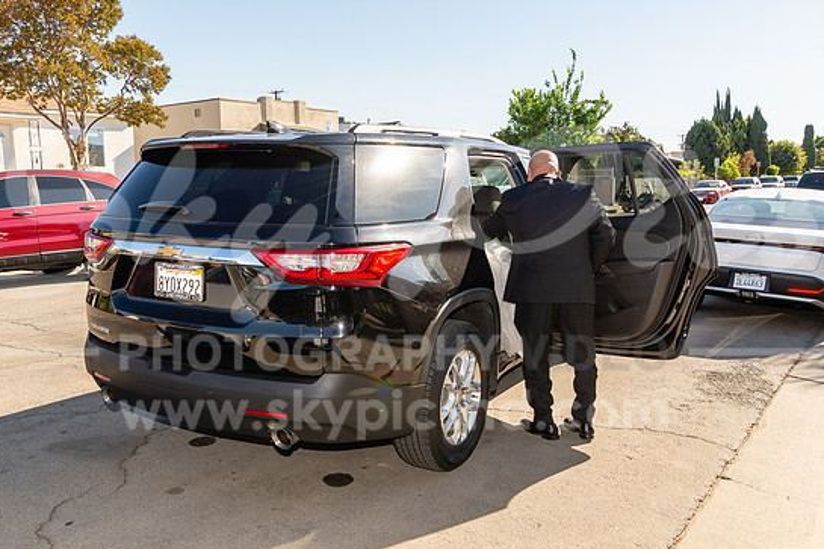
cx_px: 393
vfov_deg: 39.9
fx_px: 755
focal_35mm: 33
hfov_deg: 57.2
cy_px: 281
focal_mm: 31
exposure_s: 1/125
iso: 100
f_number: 10
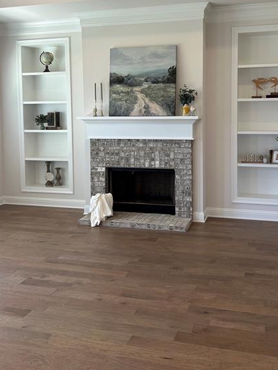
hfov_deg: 39.5
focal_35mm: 36
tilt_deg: -4.1
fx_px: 386
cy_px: 130
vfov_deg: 50.6
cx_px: 166
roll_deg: +1.2
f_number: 1.5
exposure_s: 1/120
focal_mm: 5.7
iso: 50
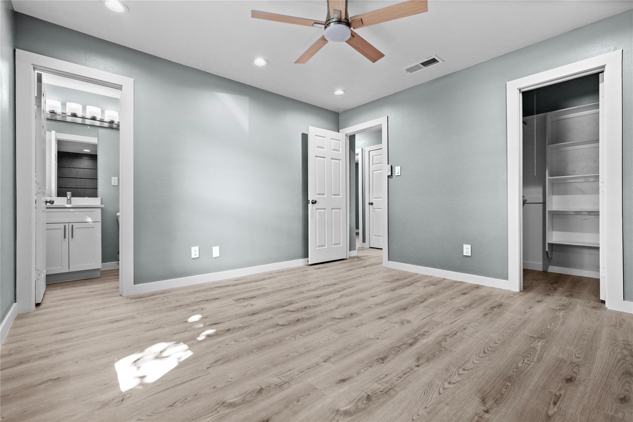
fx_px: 274
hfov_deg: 98.2
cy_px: 211
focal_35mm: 16
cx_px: 316
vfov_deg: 75.1
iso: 160
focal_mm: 10.4
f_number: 3.2
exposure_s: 1/10
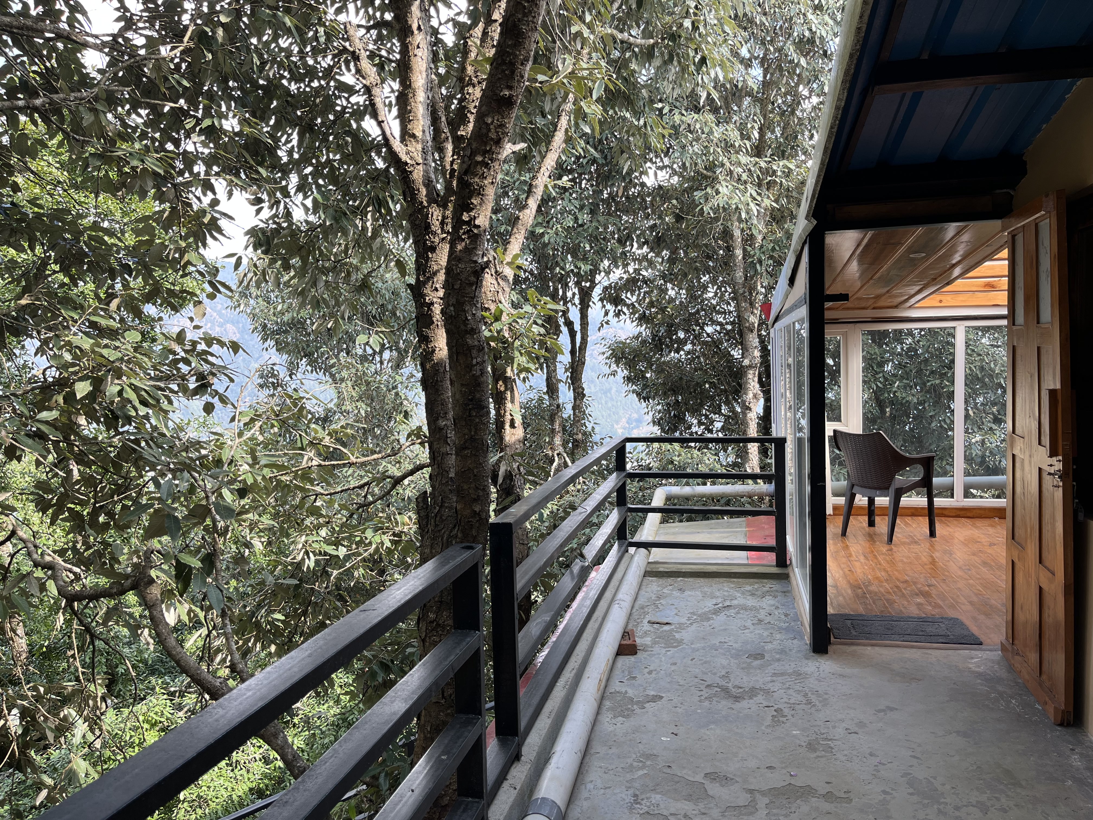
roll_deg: +1.9
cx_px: 546
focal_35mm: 26
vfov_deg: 53.1
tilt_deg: -3.7
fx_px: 821
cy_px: 410
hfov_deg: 67.3
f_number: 1.6
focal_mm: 5.1
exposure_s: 1/236
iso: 40
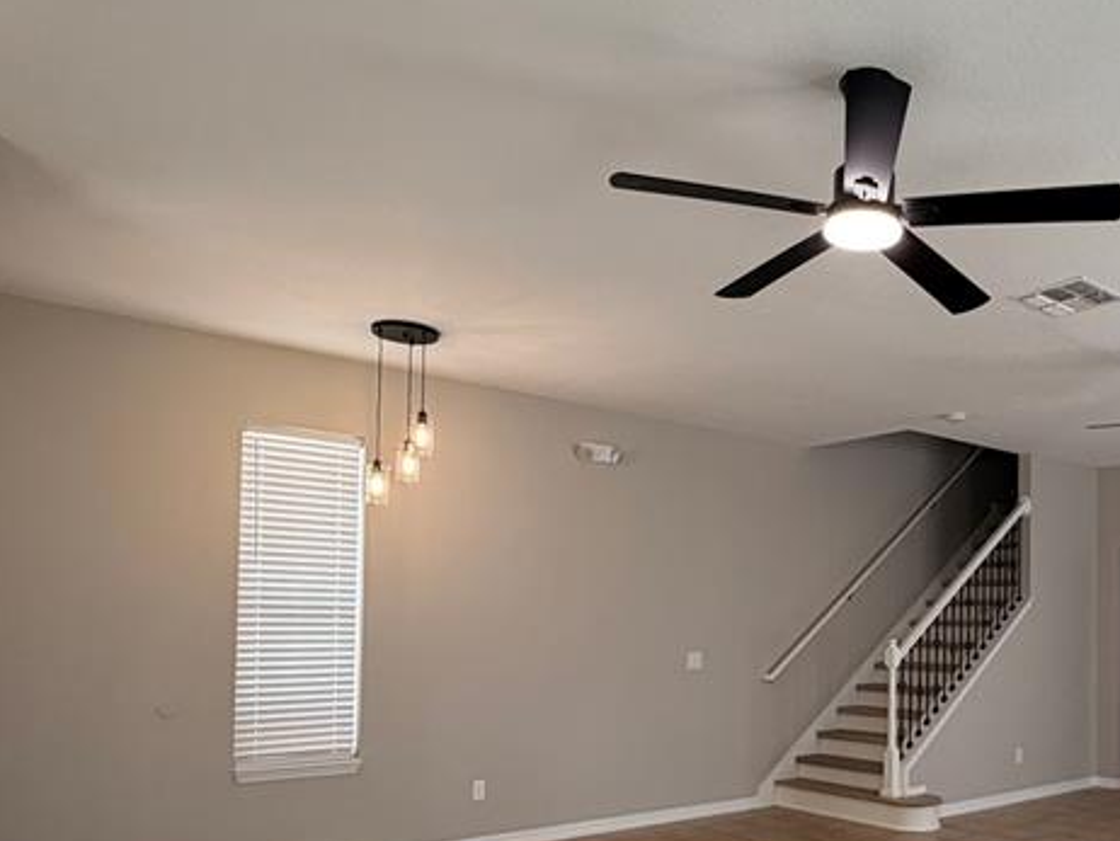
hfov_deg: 56.1
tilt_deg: +1.4
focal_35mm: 31
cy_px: 606
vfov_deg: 44.3
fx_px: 1004
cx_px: 810
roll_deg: -0.2
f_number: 2.2
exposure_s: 1/120
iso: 125
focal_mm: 2.22
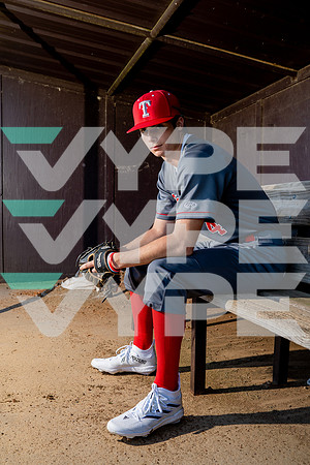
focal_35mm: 35
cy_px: 232
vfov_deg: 54.4
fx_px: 452
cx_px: 155
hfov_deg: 37.9
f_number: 5.6
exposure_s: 1/250
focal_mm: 35
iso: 200
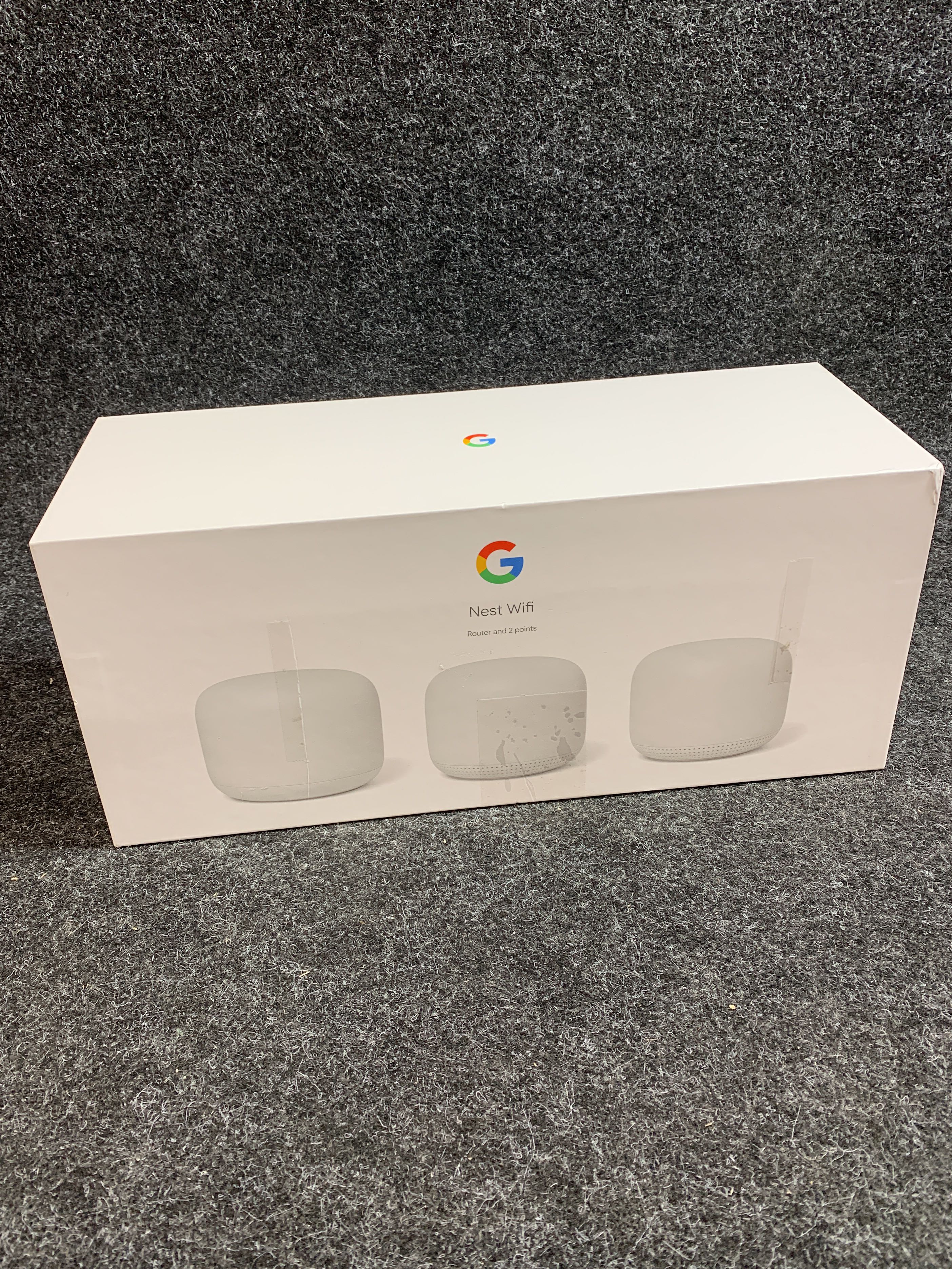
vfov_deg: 63.4
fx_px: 1027
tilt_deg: -29.2
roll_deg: +3.6
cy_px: 606
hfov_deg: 49.7
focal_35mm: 28
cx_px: 458
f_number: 1.8
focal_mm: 4.25
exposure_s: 1/50
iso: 50
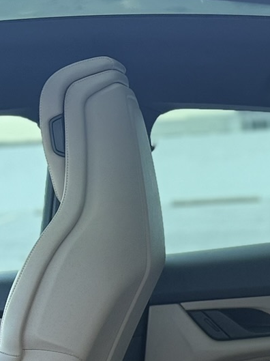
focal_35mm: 93
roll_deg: +4.0
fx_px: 968
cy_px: 433
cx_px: 348
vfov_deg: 19.8
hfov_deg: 15.2
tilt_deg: -18.4
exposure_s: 1/156
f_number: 1.78
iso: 100
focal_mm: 6.76
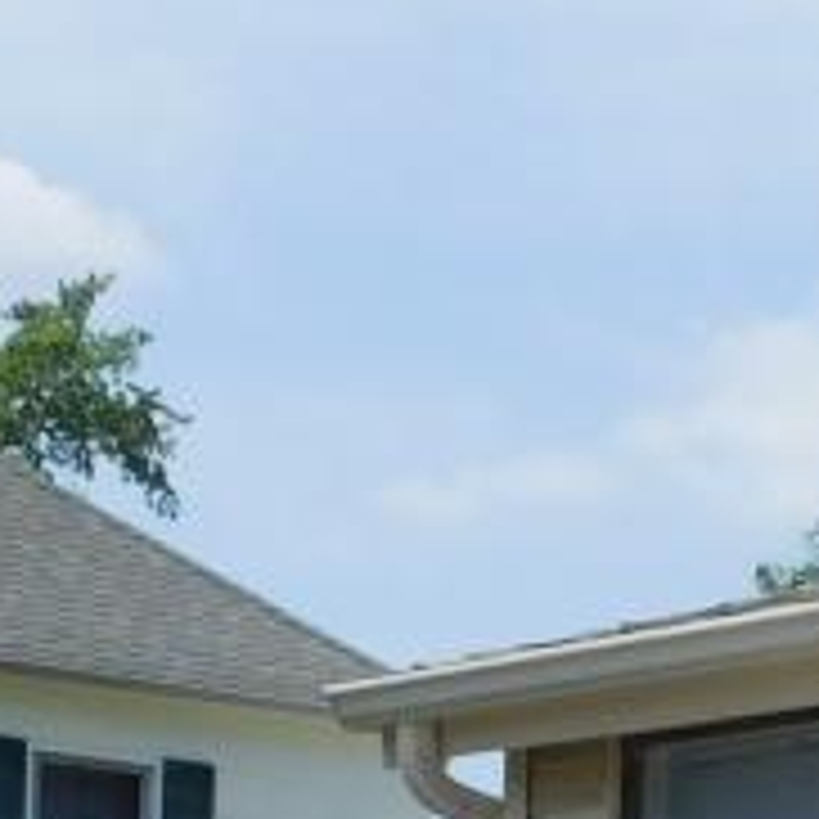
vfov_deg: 9.2
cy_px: 1570
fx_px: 4791
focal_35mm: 179
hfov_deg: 9.4
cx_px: 1390
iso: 125
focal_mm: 6.3
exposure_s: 1/400
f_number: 7
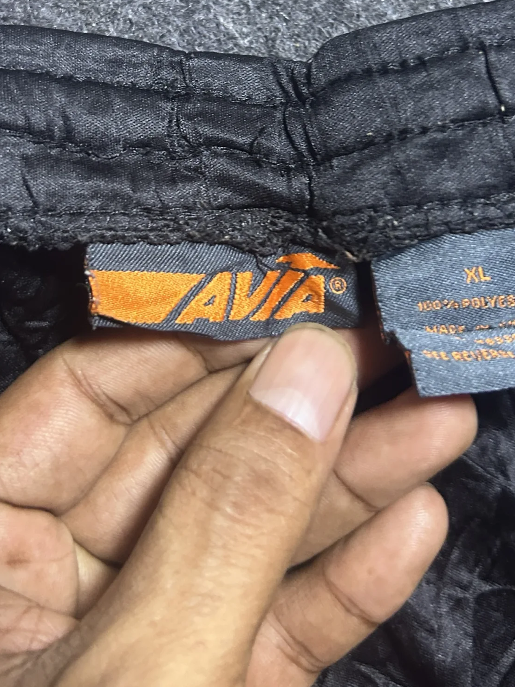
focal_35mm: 45
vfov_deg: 39.9
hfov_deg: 32.2
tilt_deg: -65.8
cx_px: 273
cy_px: 109
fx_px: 893
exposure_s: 1/50
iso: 400
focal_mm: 5.7
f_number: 1.5
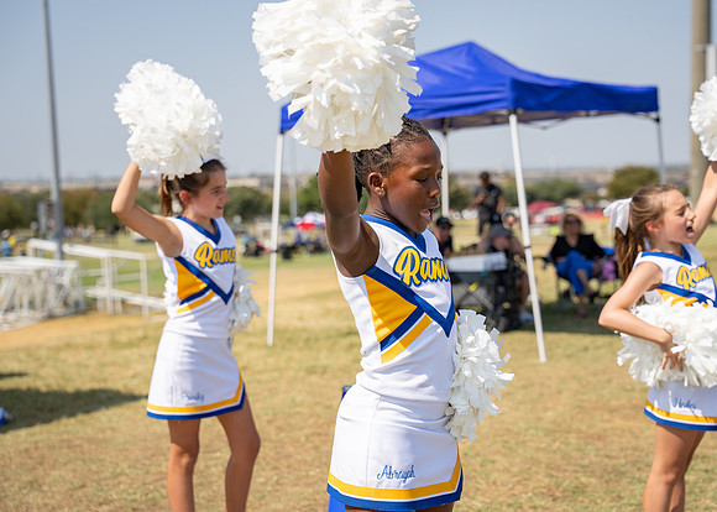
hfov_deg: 31.8
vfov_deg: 23.0
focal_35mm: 62
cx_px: 389
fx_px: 1256
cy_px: 255
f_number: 2.8
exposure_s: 1/2000
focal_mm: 52.1
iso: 100
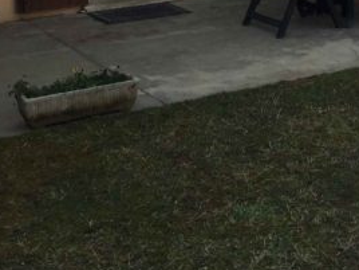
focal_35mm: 83
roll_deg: +1.0
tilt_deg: -4.3
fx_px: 861
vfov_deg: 16.8
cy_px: -79
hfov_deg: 22.9
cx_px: 334
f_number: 2.2
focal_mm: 4.15
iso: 32
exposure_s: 1/590
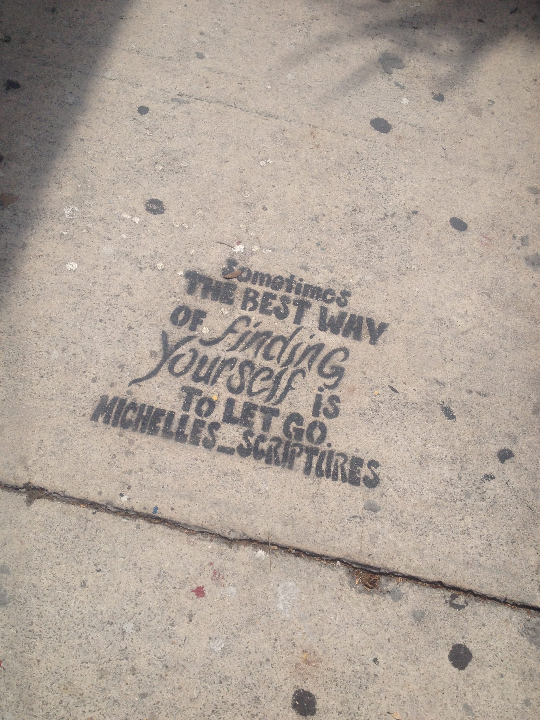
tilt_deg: -64.6
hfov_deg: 40.7
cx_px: 270
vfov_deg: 52.6
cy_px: 360
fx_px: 728
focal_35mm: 35
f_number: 2.4
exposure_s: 1/2632
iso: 50
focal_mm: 4.28
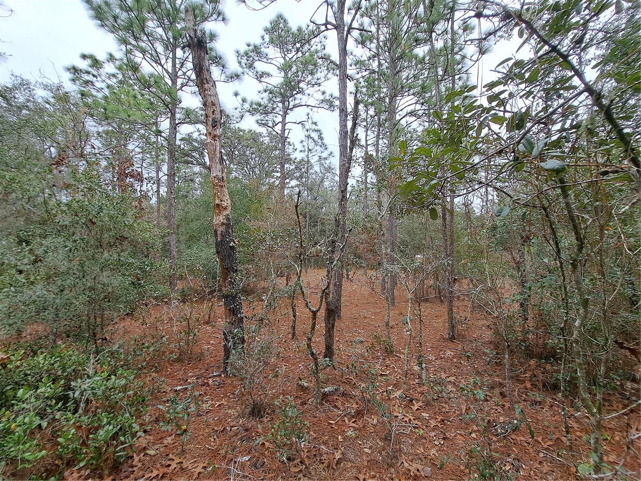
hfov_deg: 106.2
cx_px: 320
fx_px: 241
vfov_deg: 89.9
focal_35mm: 13
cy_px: 240
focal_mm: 1.74
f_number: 2.2
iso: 50
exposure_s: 1/248
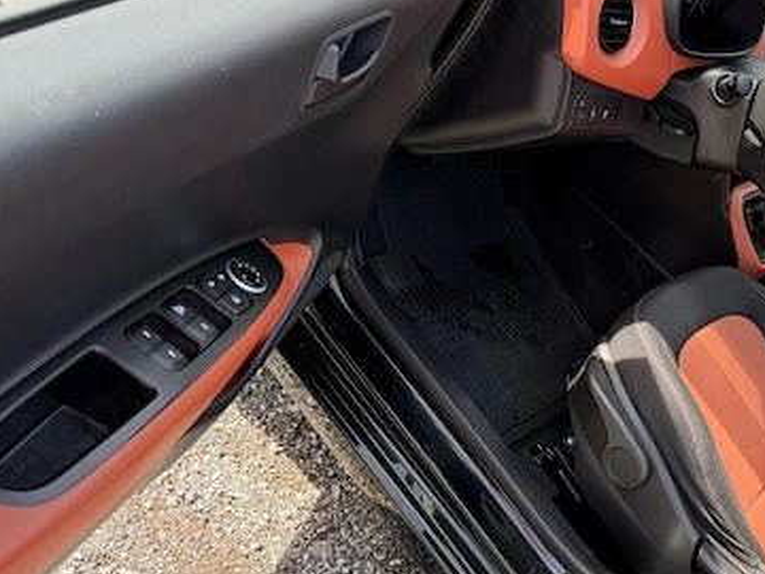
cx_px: 631
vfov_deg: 35.8
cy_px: 342
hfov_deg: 44.1
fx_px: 884
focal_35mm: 40
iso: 100
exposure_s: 1/370
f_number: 1.78
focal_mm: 6.76
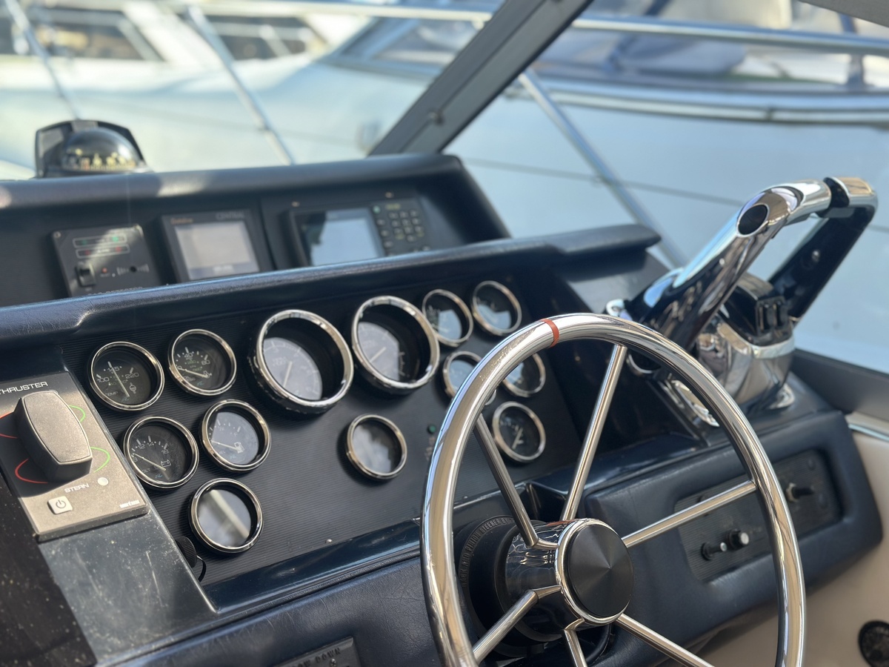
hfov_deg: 39.7
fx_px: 1233
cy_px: 334
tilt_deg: -12.3
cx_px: 444
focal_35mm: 48
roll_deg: -0.5
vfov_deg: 30.3
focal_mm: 6.86
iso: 80
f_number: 1.78
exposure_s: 1/442
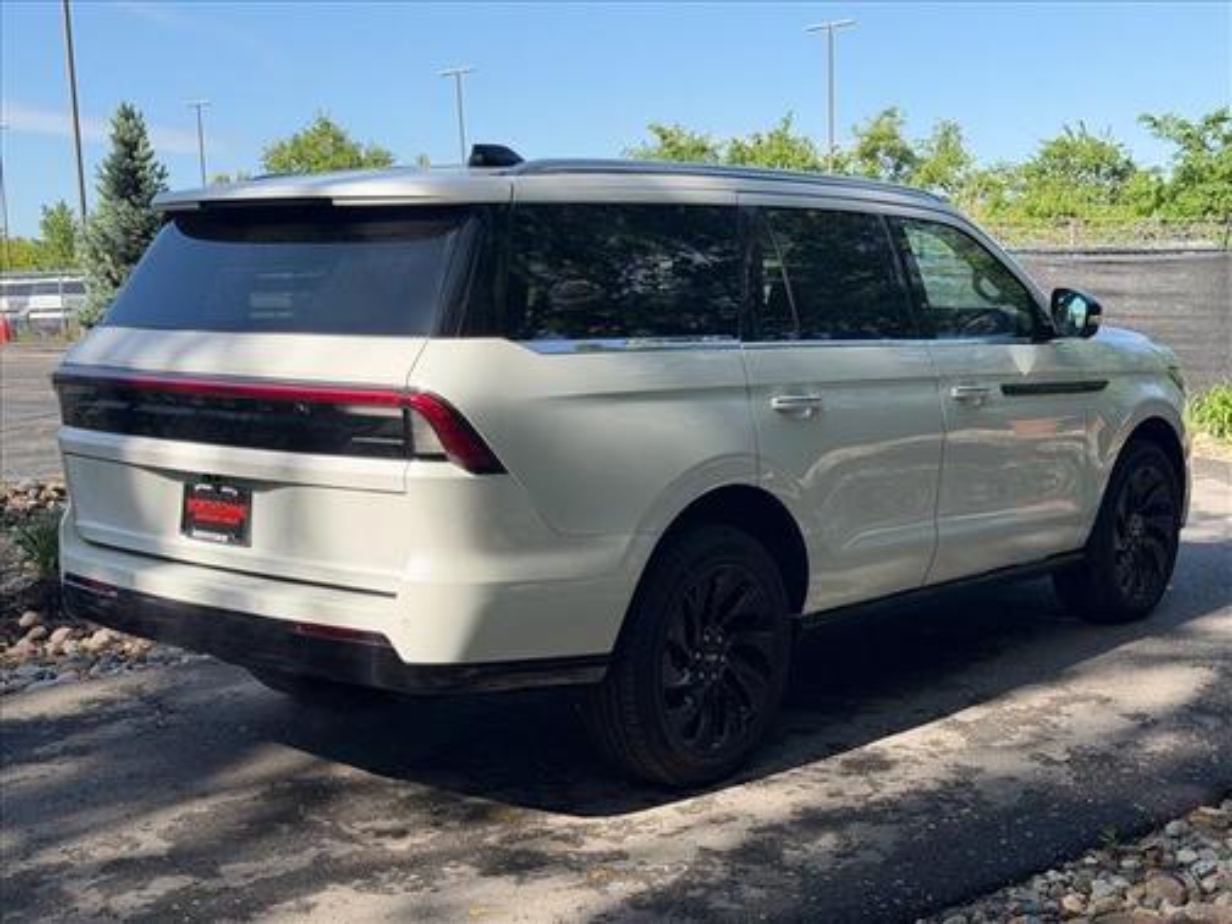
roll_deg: +2.1
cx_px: 616
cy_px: 462
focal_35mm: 48
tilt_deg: -3.6
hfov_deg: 39.7
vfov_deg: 30.3
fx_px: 1708
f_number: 1.78
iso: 80
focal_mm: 6.76
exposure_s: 1/2273
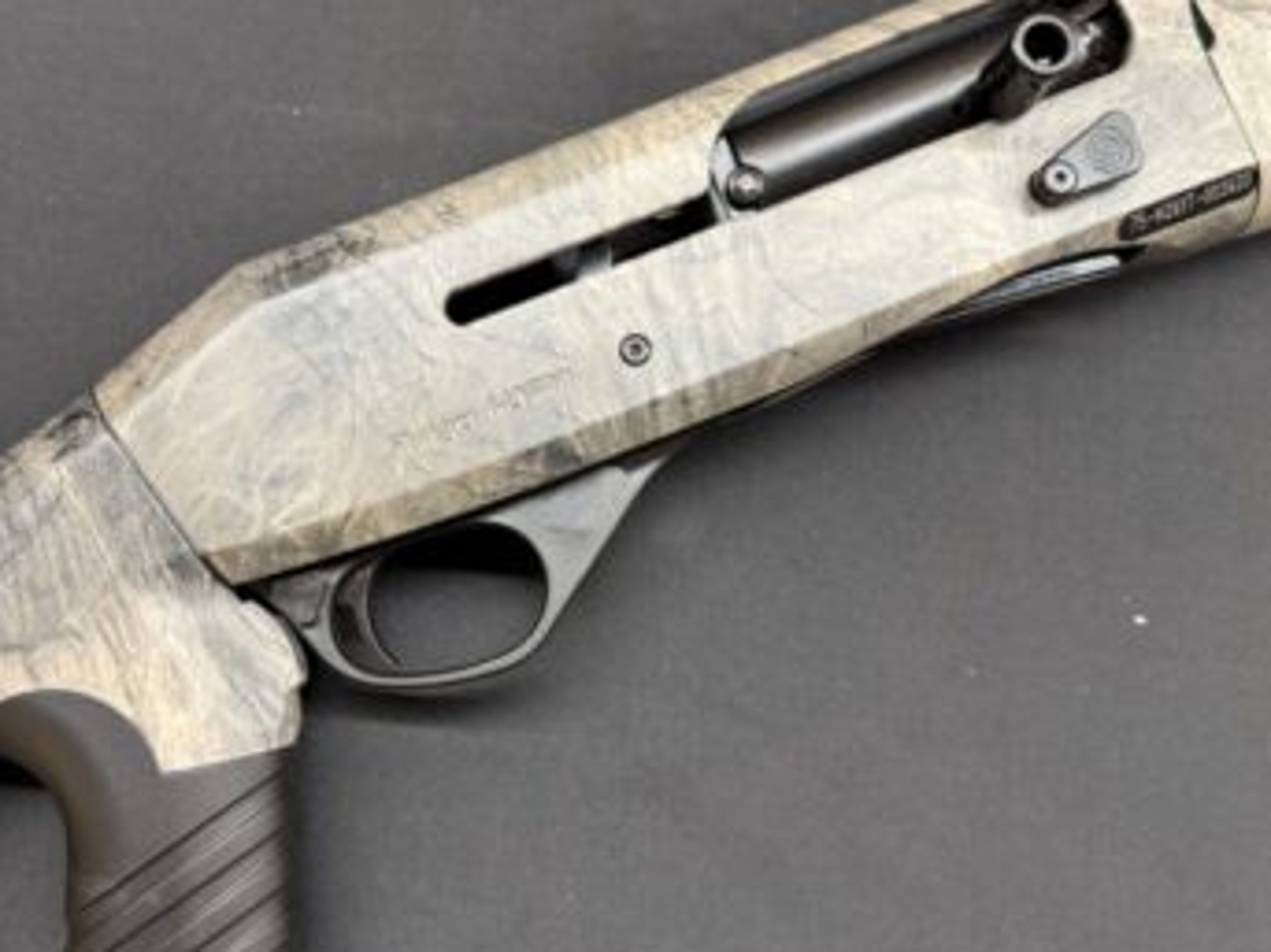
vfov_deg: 40.7
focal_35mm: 35
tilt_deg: -83.9
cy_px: 454
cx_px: 563
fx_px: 1285
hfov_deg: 52.5
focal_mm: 6.76
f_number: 1.78
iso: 250
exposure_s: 1/60
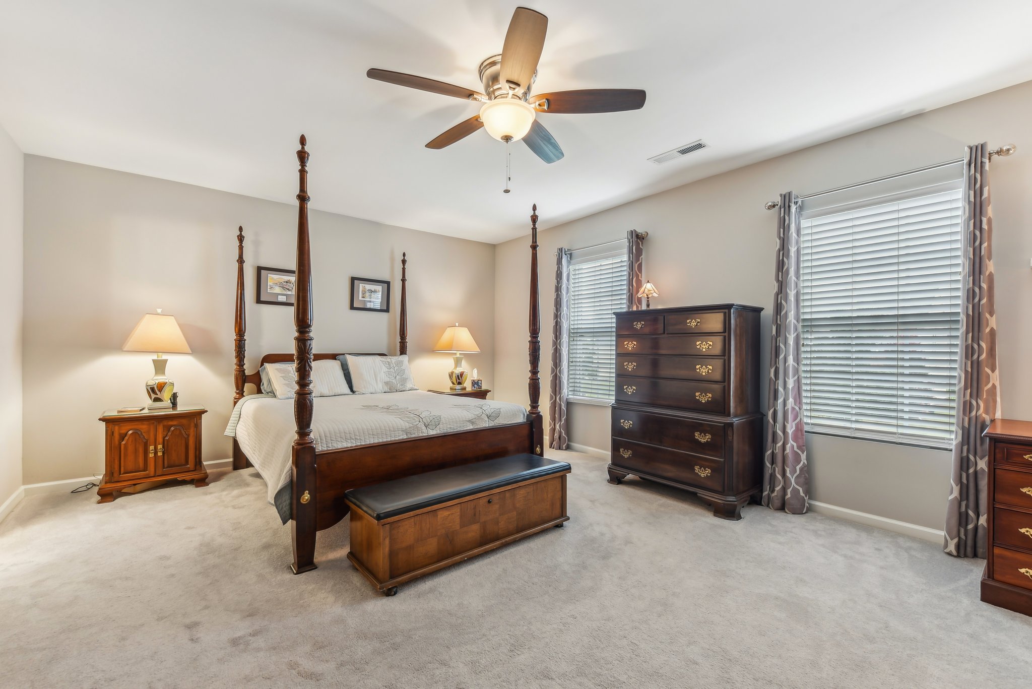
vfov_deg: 77.4
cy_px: 344
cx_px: 516
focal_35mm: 15
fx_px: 430
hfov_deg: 100.4
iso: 200
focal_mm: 15
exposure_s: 1/5
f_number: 8
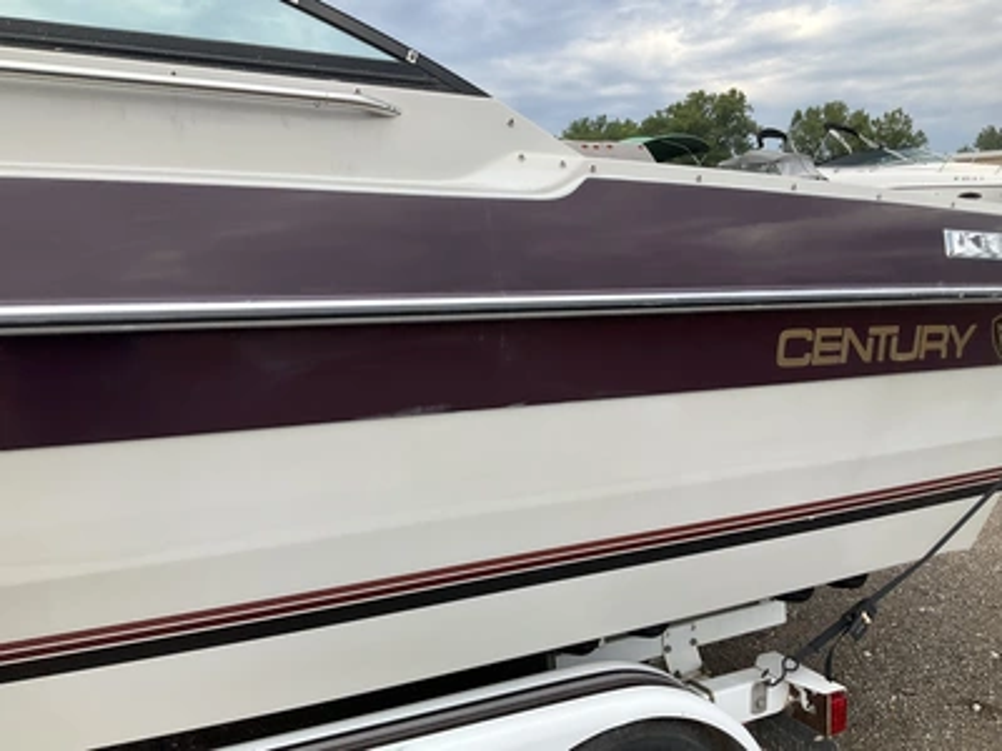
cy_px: 376
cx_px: 501
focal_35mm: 29
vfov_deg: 48.2
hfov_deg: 61.7
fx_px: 839
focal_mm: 3
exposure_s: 1/606
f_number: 1.8
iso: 25
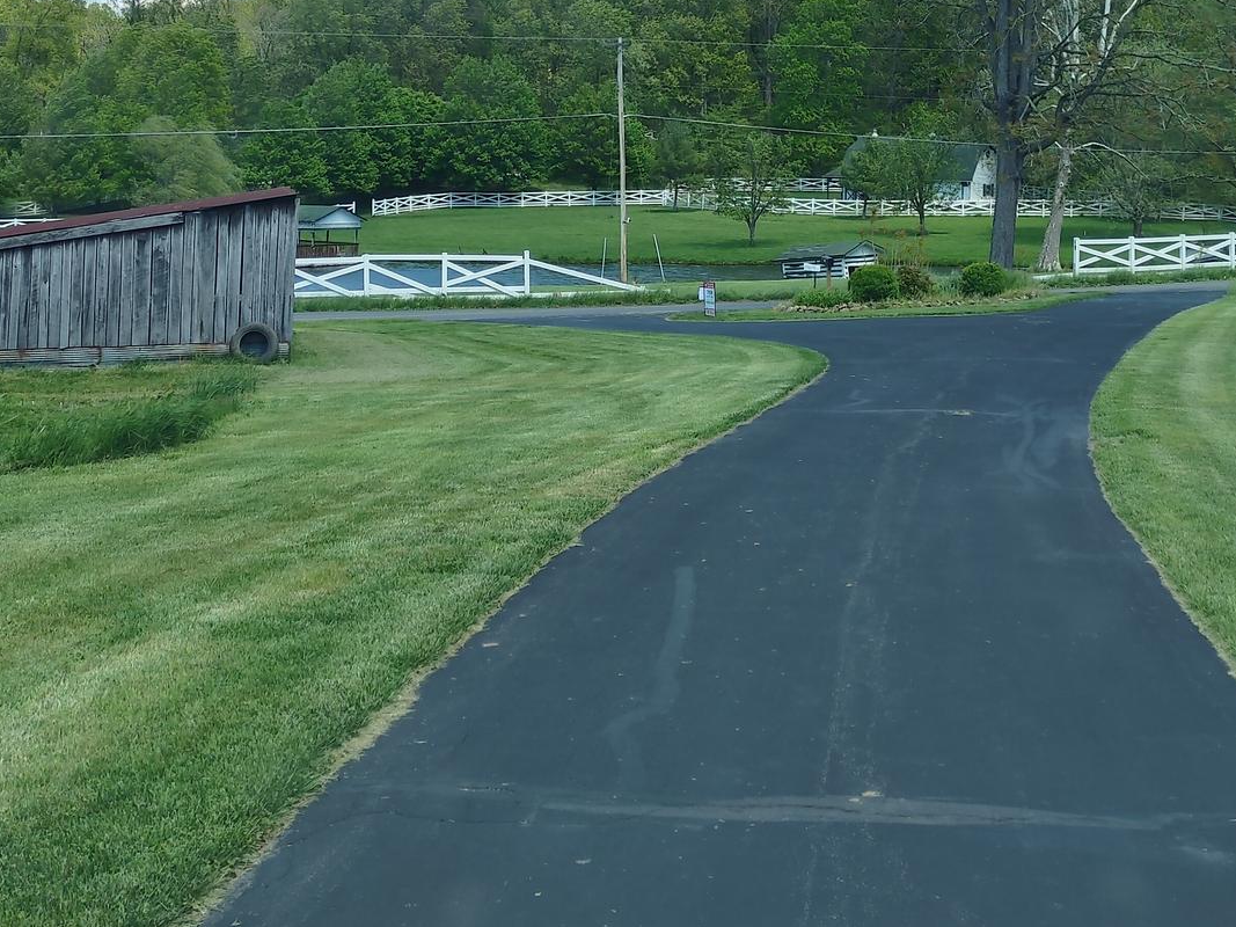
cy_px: 234
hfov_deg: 39.5
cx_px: 753
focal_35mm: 48
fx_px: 1714
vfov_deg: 29.8
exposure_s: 1/259
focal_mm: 4.7
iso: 50
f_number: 1.79
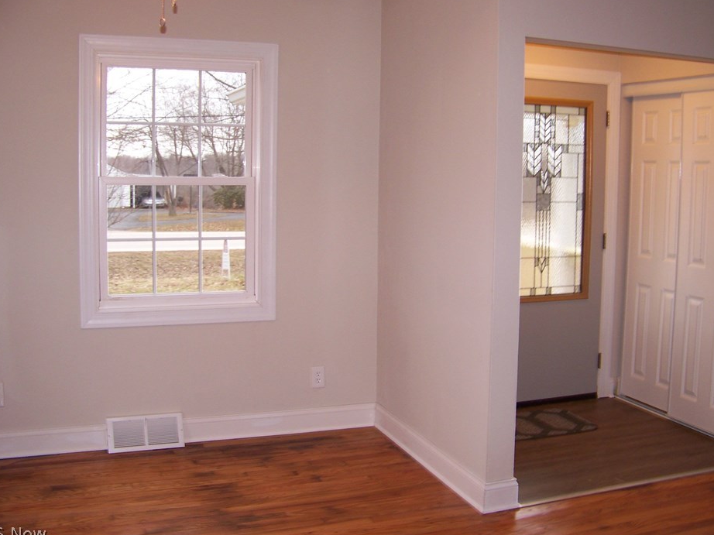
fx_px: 825
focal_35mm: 40
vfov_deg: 35.9
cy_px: 249
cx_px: 362
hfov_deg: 46.8
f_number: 2.8
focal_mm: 5.85
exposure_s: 1/30
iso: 64
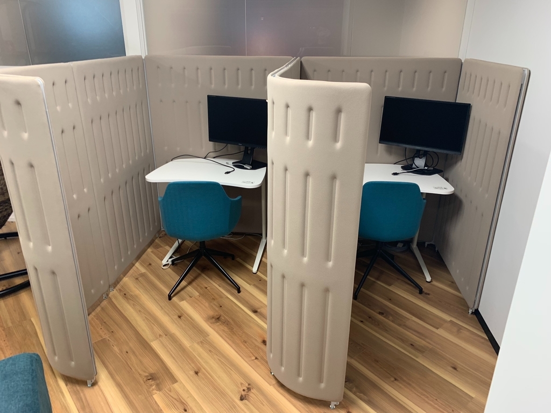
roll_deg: -1.9
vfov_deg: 53.1
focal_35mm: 26
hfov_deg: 67.3
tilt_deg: -19.5
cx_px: 276
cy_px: 206
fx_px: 414
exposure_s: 1/50
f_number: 1.8
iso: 64
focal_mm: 4.25
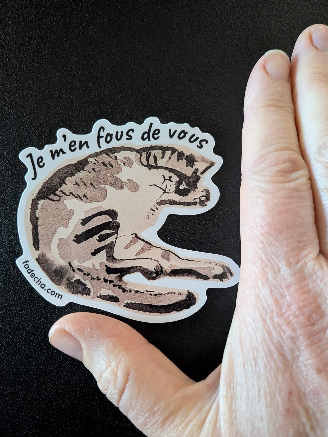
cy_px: 223
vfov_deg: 69.4
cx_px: 169
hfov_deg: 54.9
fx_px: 316
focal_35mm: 25
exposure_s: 1/50
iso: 1273
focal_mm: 4.53
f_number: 1.7
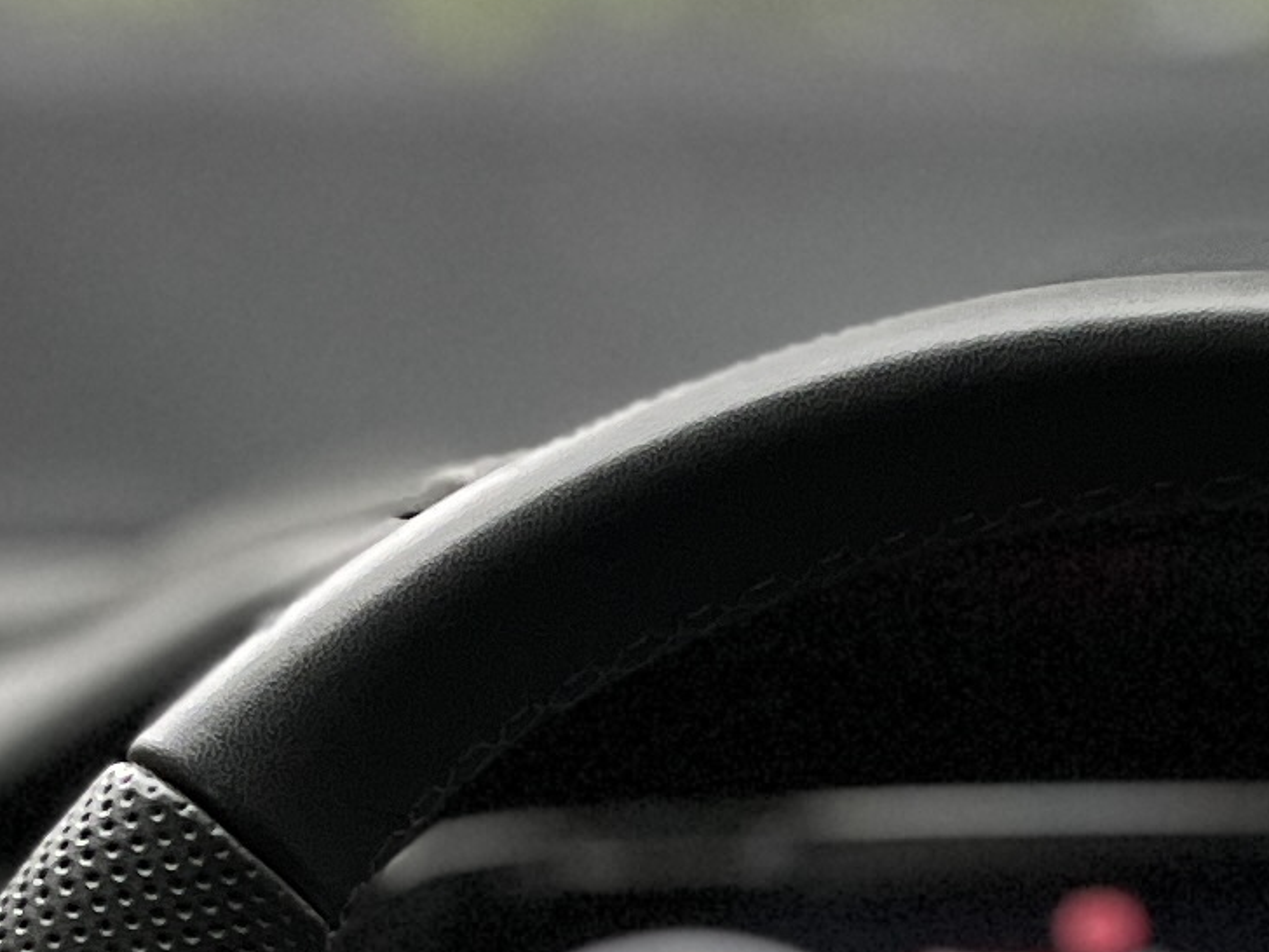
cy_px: 1132
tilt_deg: -12.3
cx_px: 1198
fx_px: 5279
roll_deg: -0.9
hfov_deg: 13.6
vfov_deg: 10.1
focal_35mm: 144
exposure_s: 1/32
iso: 640
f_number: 1.6
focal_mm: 5.1
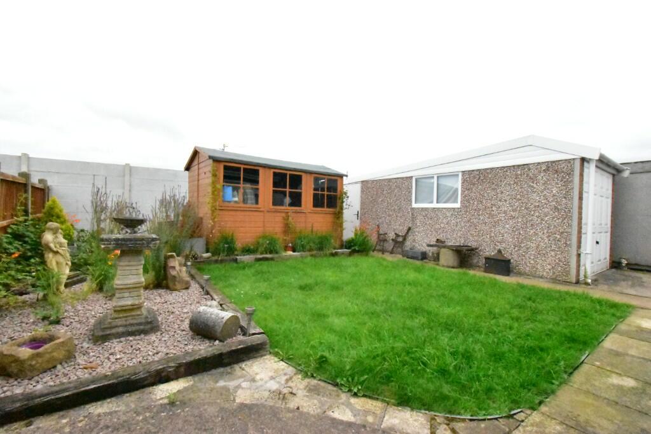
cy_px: 217
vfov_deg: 77.3
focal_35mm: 15
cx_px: 326
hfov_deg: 100.4
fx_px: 271
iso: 25600
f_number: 22
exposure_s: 1/1000
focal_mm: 10
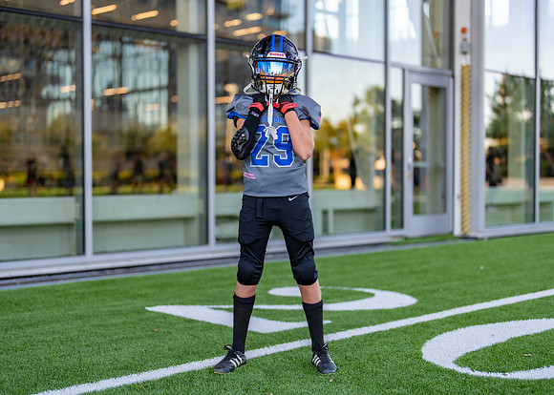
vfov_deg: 26.0
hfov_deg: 35.8
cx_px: 265
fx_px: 858
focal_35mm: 55
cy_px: 198
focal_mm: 50
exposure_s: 1/640
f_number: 1.2
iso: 100
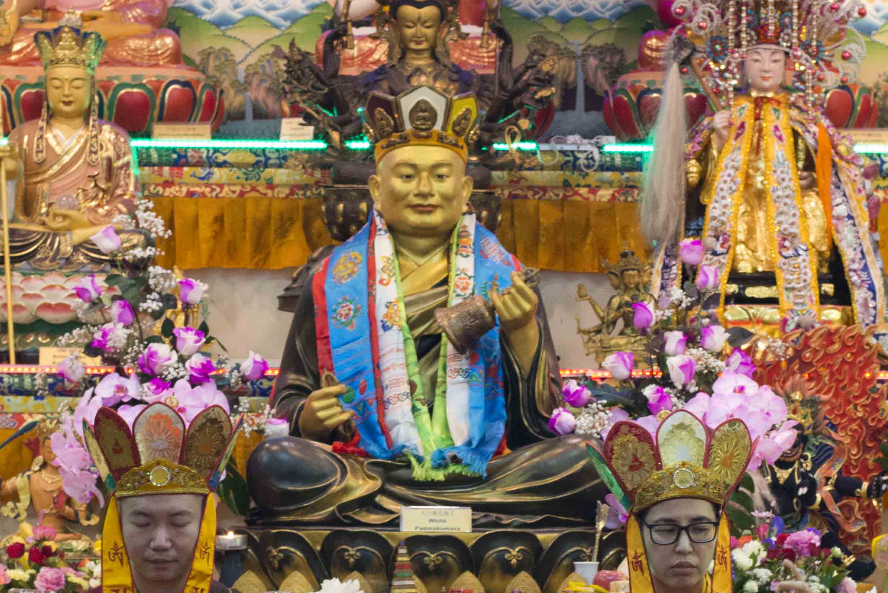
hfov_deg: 13.7
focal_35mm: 150
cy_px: 533
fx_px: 3701
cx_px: 477
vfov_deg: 9.1
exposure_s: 1/50
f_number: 6.3
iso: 2500
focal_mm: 50
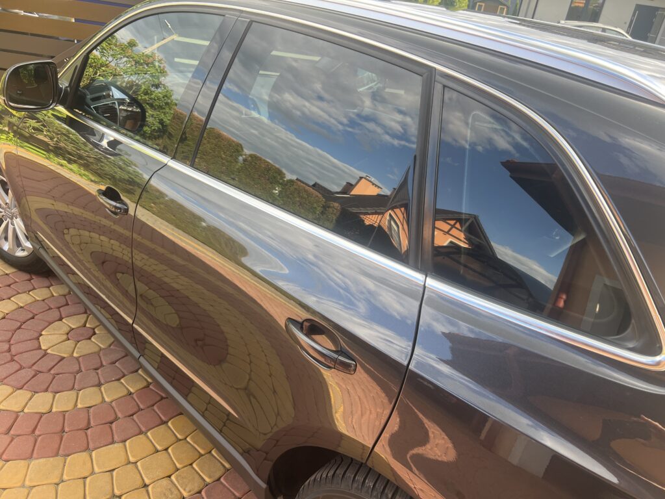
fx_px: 499
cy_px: 250
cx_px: 332
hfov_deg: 67.3
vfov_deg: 53.1
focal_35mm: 26
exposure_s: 1/268
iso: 40
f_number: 1.5
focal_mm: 5.7
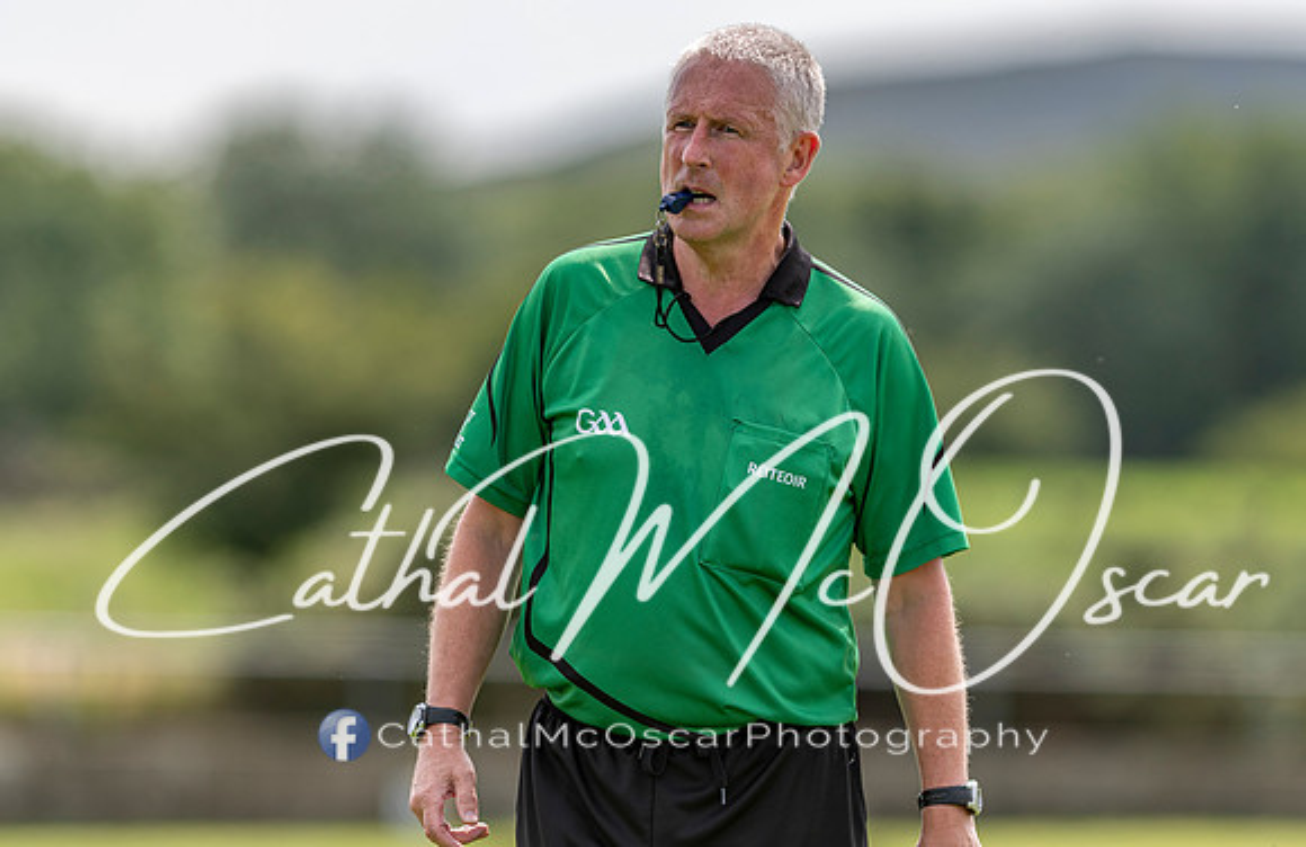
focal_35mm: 485
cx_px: 684
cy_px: 391
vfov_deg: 2.8
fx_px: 17450
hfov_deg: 4.3
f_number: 2.8
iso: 100
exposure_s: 1/1600
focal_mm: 300
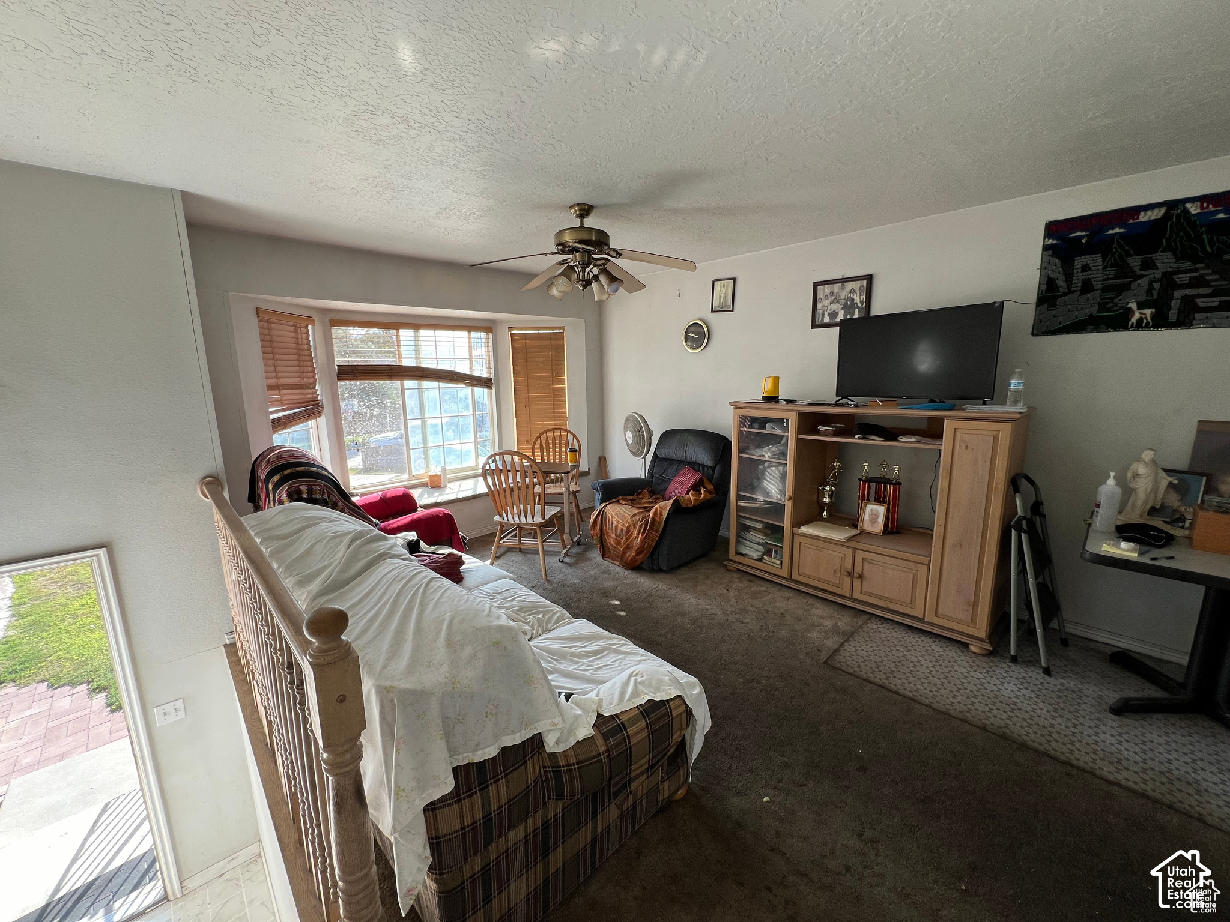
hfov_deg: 106.2
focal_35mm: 13
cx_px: 615
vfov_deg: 89.9
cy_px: 461
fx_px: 462
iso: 32
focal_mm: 1.57
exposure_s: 1/99
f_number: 1.8
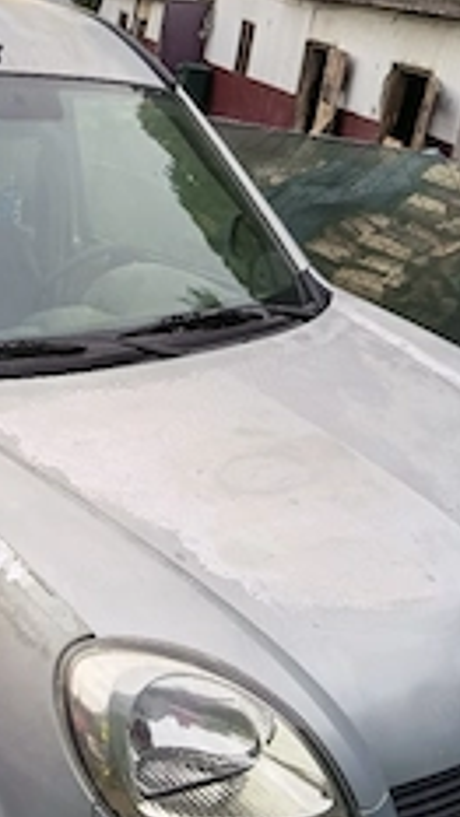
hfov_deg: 25.9
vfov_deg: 45.5
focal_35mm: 45
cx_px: 67
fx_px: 976
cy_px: 412
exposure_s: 1/100
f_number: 1.75
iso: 357
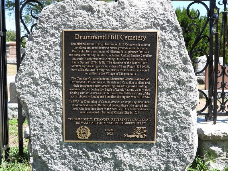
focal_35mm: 47
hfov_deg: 40.4
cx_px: 114
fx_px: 310
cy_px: 86
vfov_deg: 30.9
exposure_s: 1/400
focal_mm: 8.5
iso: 100
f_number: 3.2
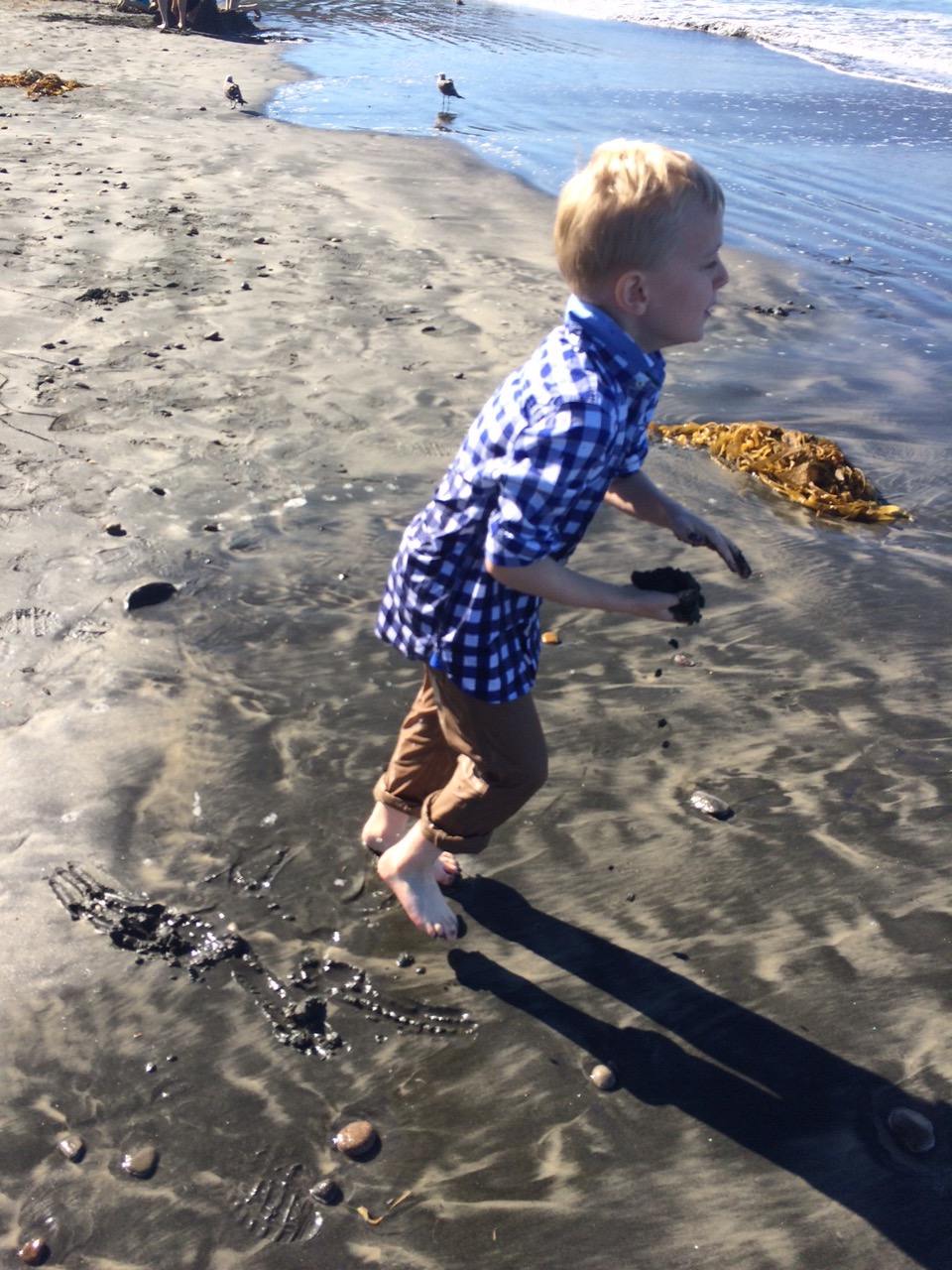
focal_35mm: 29
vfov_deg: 61.7
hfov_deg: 48.2
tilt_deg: -36.7
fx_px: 1063
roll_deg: -2.3
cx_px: 476
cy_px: 635
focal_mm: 4.15
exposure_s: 1/1109
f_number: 2.2
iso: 32
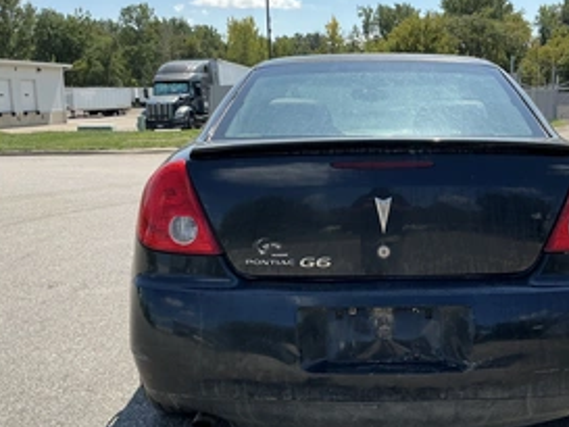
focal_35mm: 41
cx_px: 369
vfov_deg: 35.2
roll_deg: +1.1
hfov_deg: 45.2
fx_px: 674
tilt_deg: -7.4
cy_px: 217
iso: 25
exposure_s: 1/1534
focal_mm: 3
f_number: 1.8
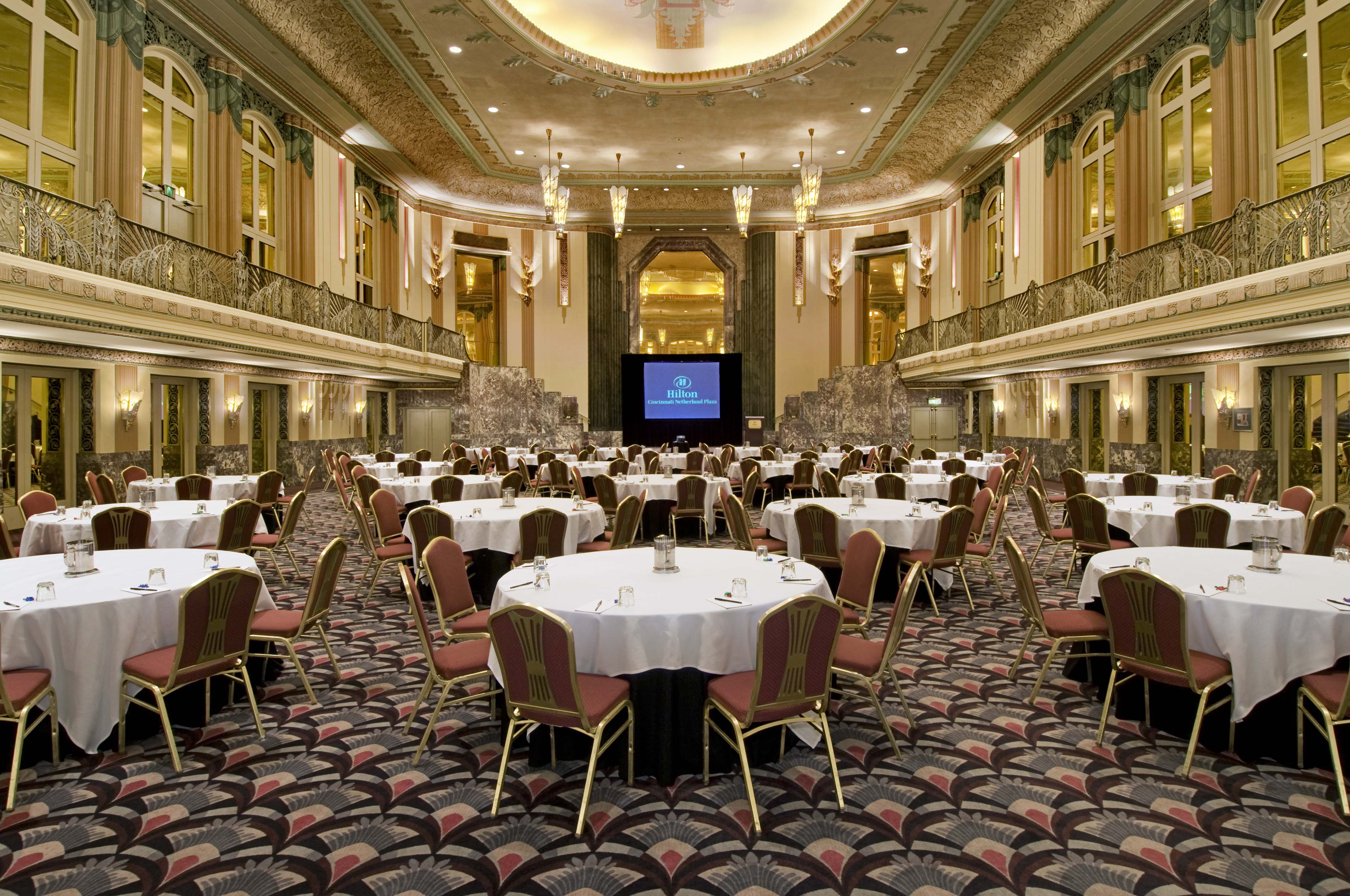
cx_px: 675
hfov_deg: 85.5
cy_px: 448
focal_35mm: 20
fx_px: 730
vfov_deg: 63.1
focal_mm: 13
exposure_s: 2
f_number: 11
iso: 400
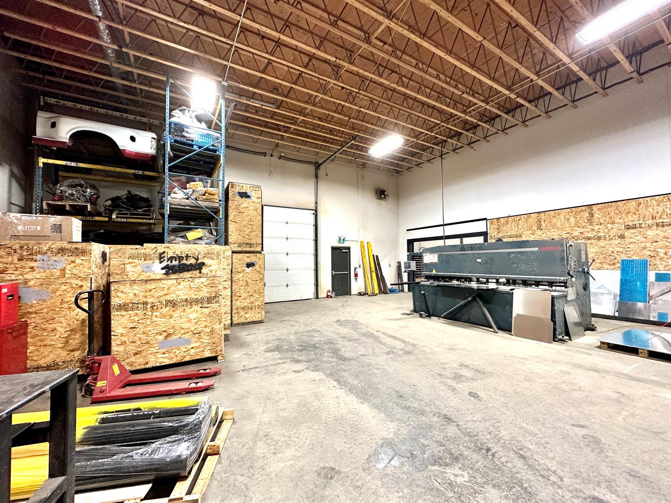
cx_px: 336
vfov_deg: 85.7
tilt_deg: +2.2
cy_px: 252
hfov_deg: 102.1
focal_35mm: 14
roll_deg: +0.5
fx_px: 271
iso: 250
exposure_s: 1/60
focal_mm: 2.22
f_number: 2.2
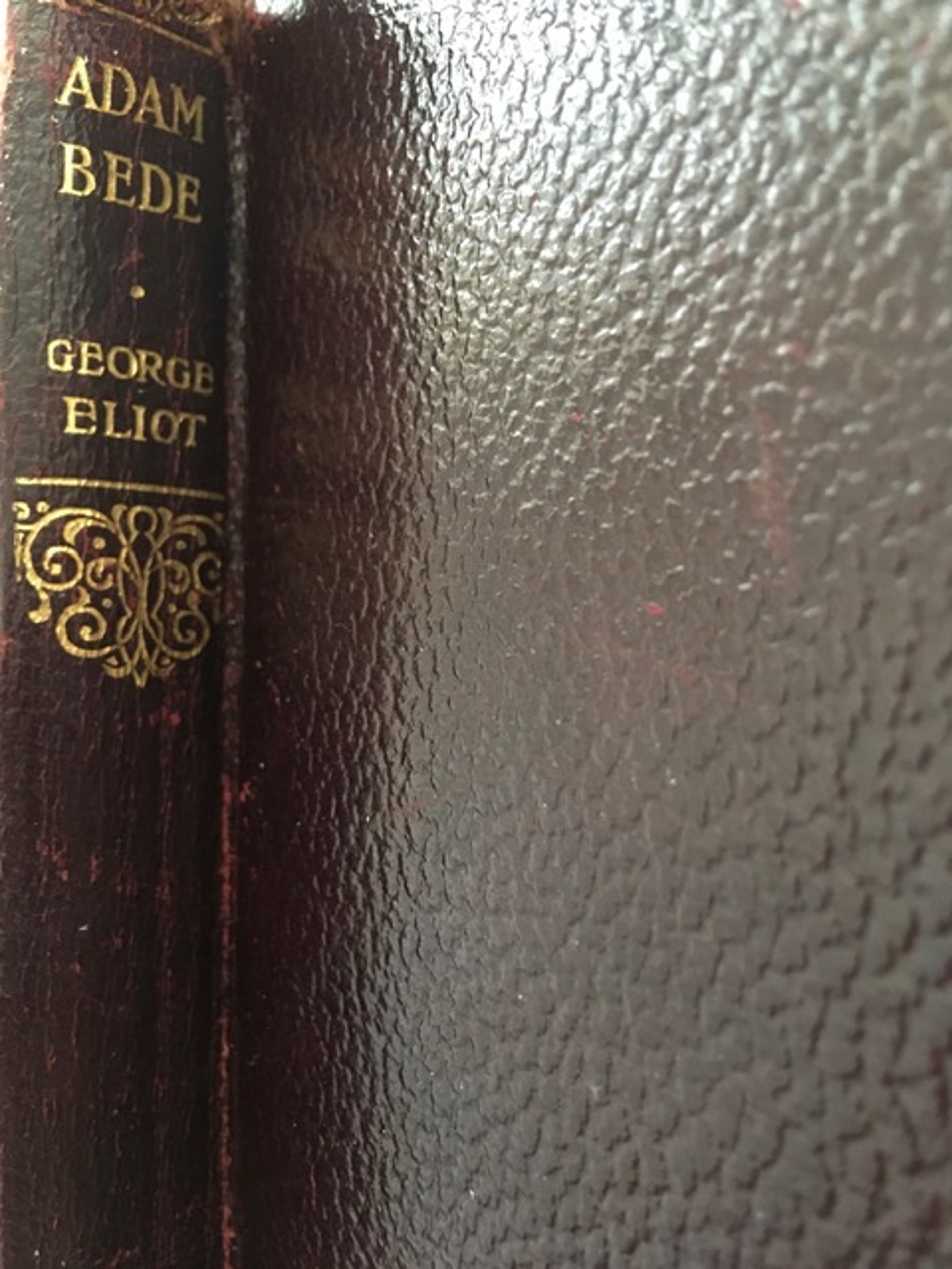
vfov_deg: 61.7
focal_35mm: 29
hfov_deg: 48.2
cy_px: 634
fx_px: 1063
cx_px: 476
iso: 250
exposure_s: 1/17
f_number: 2.2
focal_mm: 4.15
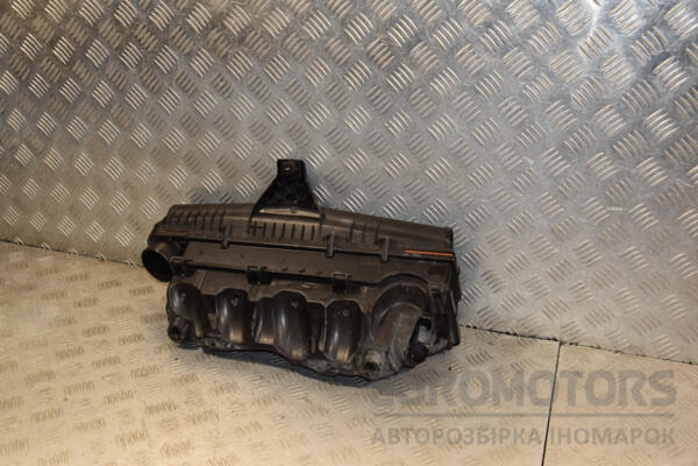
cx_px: 349
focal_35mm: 38
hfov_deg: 51.3
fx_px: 727
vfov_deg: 35.5
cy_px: 233
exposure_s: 1/200
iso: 800
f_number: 5.6
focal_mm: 25
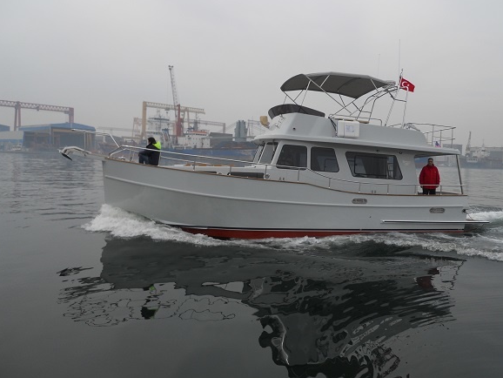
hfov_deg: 58.2
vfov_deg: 45.4
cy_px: 172
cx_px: 276
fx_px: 451
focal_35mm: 31
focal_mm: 5
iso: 80
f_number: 5.4
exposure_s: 1/400
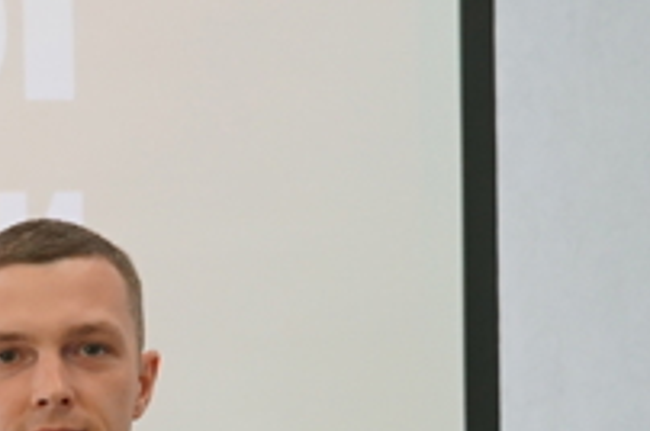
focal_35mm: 145
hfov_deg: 13.2
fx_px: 2614
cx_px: -412
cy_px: 785
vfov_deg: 9.0
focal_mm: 26
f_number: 4
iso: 1000
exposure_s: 1/160
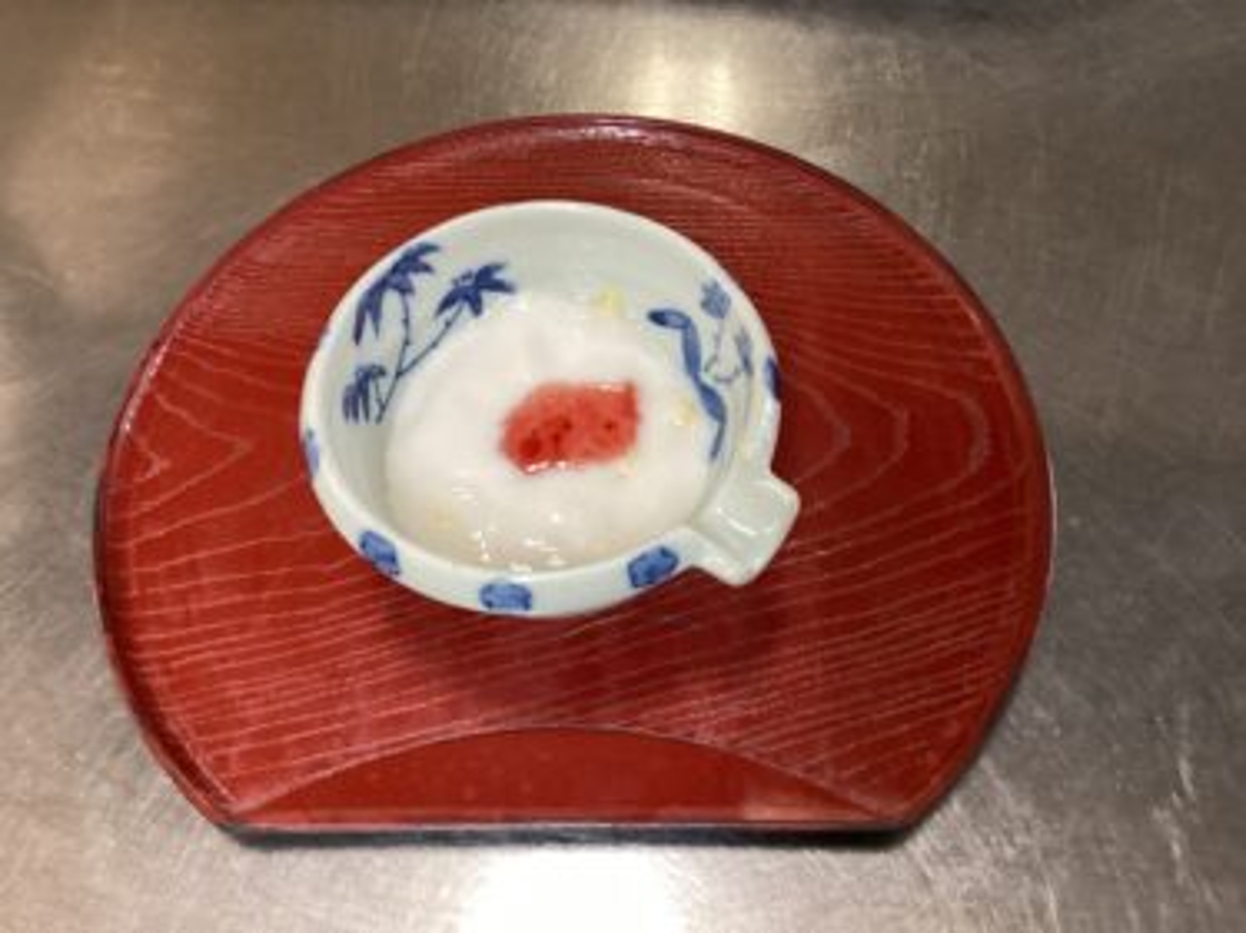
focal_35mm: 31
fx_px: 1115
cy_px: 466
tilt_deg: -62.4
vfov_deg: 45.4
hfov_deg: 58.4
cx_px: 623
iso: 250
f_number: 2.4
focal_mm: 3.3
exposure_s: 1/60
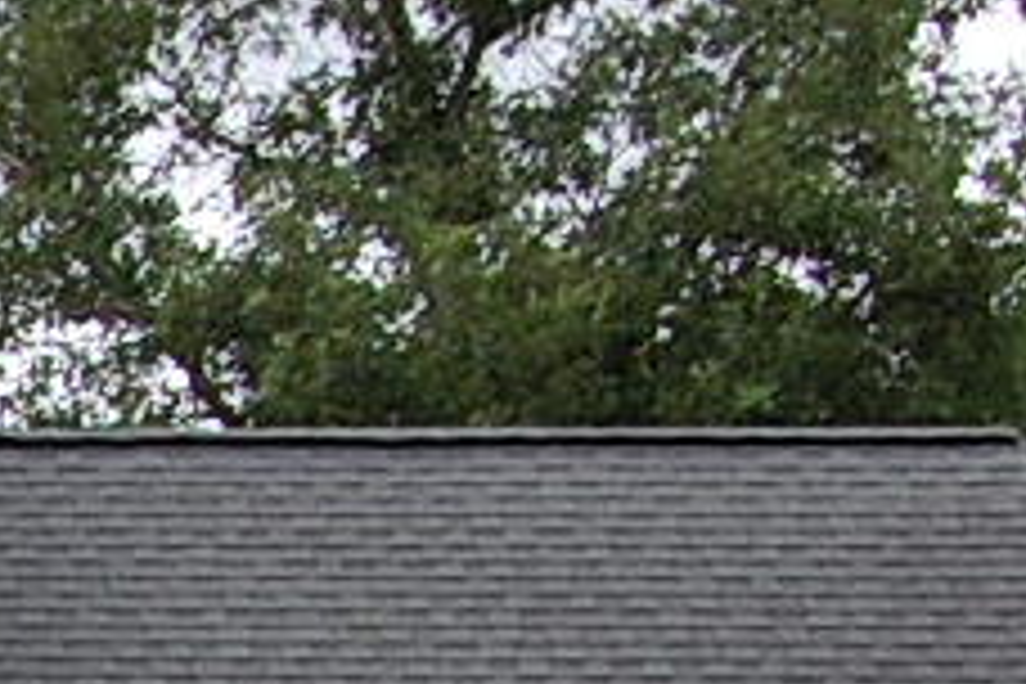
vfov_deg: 5.2
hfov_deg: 7.3
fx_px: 7324
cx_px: -1701
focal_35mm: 257
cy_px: 1418
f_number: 8
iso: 200
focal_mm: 26
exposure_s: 1/250
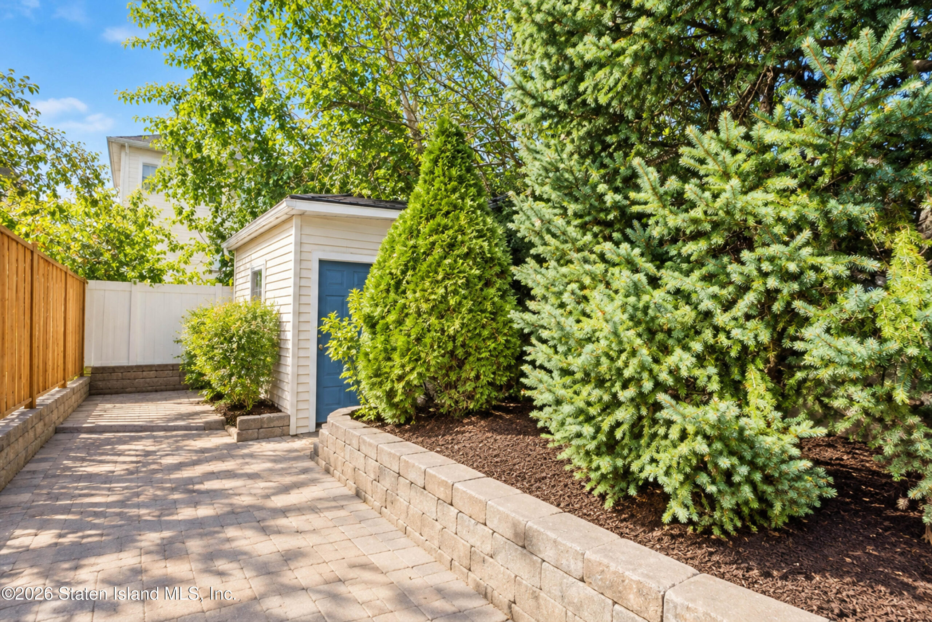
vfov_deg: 72.1
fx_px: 427
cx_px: 466
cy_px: 311
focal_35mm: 16
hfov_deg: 95.0
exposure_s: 1/125
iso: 100
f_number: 8
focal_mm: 16.5
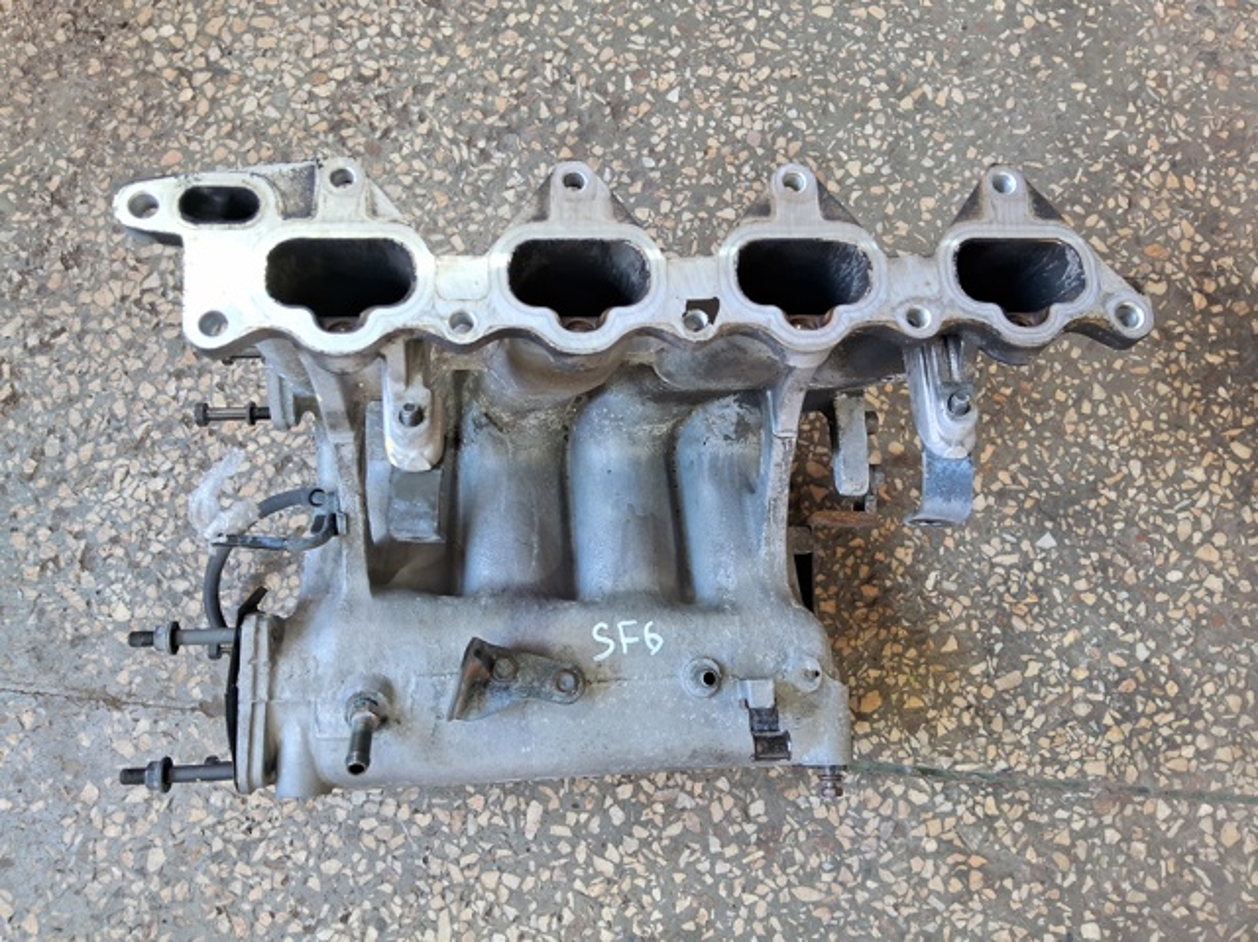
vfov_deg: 53.0
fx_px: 944
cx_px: 629
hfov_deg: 67.3
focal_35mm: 26
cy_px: 471
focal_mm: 3.98
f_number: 1.8
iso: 320
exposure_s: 1/50
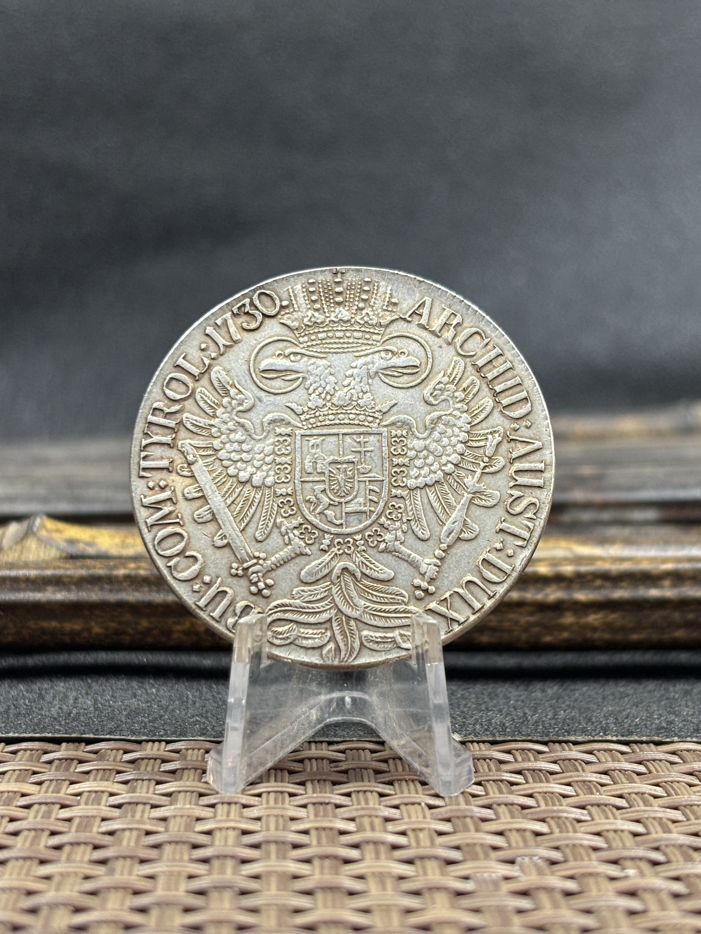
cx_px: 350
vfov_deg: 36.8
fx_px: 1404
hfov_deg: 28.0
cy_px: 467
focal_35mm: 52
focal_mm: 5.96
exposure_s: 1/60
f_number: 1.6
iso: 50
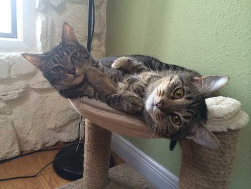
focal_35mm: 30
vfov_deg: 46.8
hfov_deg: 60.0
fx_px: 218
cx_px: 126
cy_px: 94
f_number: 2.2
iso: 160
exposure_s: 1/30
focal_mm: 4.12
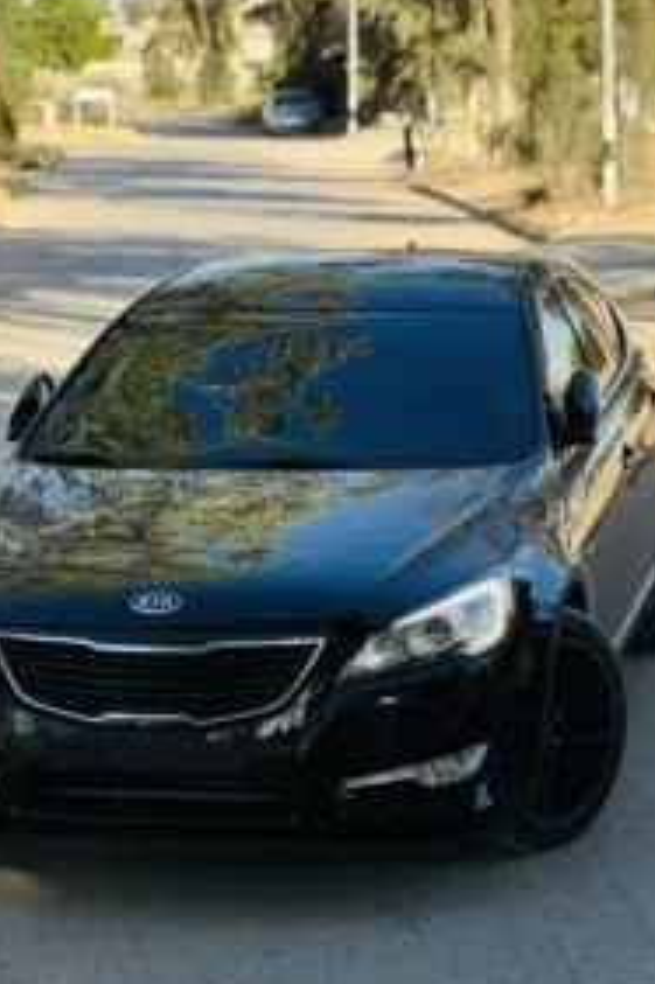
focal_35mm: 114
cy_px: 609
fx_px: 3115
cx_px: 340
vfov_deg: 17.9
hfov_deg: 12.0
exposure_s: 1/137
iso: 40
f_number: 2.8
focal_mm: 9
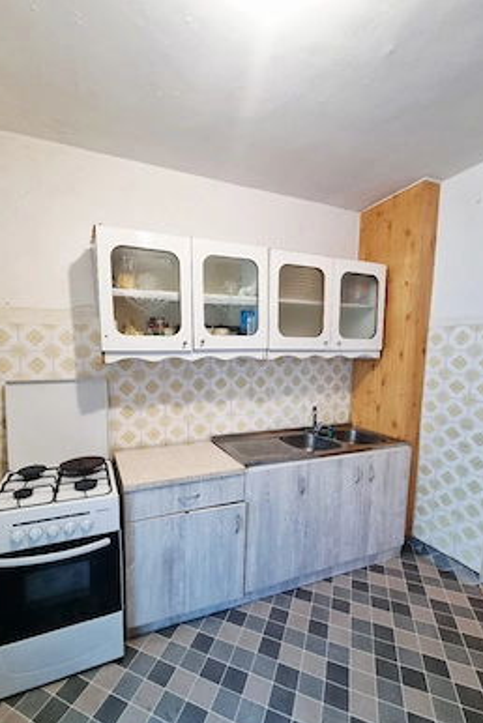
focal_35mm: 14
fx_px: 281
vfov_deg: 104.2
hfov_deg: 81.1
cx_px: 221
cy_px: 371
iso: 320
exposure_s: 1/33
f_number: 2.2
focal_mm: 2.2
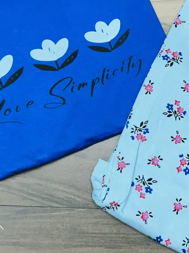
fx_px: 415
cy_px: 68
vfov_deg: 33.2
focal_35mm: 57
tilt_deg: -77.0
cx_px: 135
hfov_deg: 25.4
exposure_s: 1/100
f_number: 1.5
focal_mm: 5.7
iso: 80
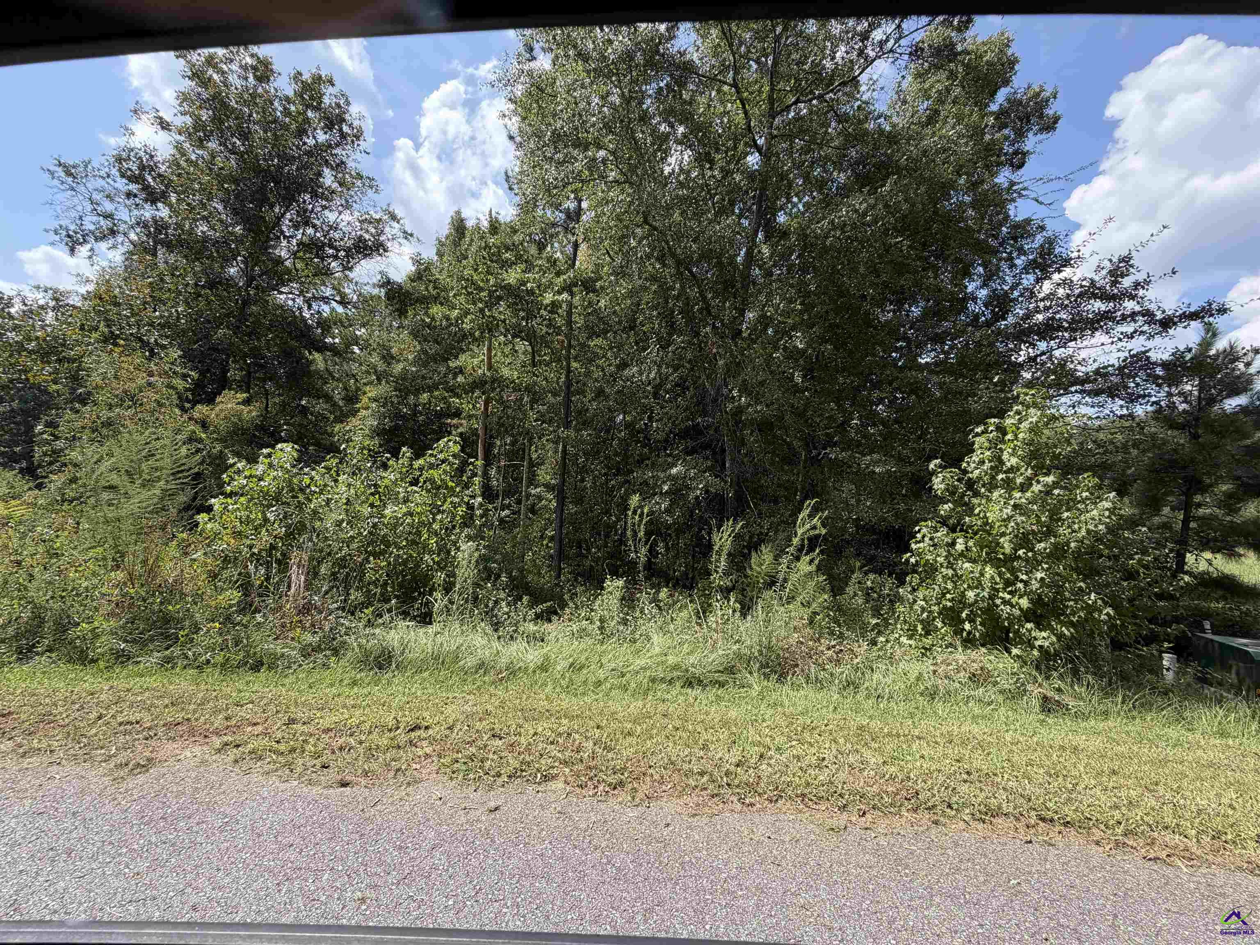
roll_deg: -3.5
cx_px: 630
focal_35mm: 14
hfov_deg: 102.1
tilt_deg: +1.7
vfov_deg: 85.7
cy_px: 472
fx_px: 510
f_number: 2.2
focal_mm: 2.22
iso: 40
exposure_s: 1/625
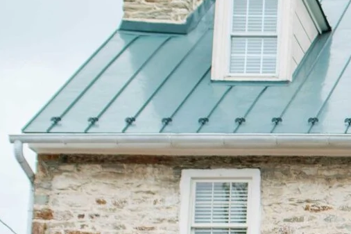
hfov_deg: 10.4
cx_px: 764
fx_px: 1725
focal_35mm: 177
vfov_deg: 7.6
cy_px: 357
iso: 200
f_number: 2.2
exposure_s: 1/1600
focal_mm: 35
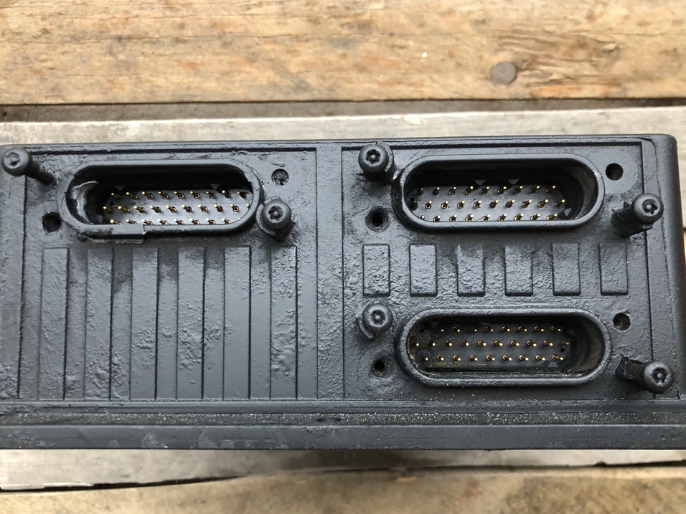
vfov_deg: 46.8
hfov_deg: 60.0
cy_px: 258
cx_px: 341
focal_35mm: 30
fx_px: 595
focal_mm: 4
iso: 50
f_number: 1.8
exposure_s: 1/15
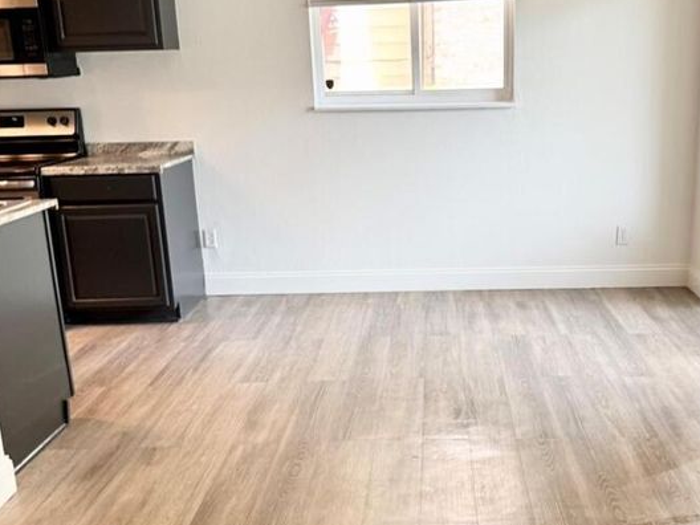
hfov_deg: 65.2
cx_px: 384
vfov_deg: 51.3
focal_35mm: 27
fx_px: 546
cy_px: 288
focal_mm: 6.76
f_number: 1.78
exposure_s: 1/120
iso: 160
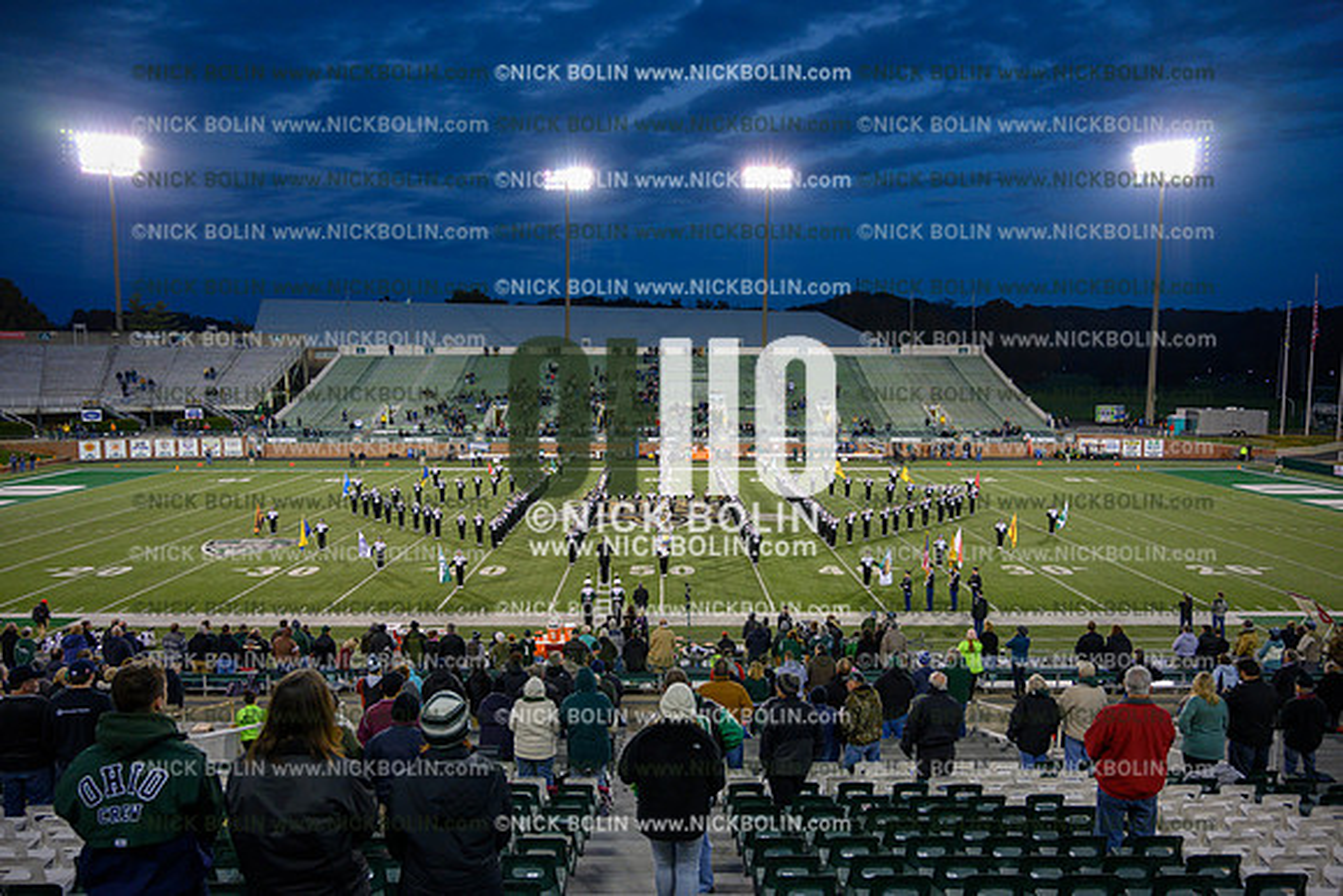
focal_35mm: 24
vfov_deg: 53.2
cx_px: 672
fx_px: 896
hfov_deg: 73.7
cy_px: 448
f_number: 4
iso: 2000
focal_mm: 24
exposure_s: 1/320
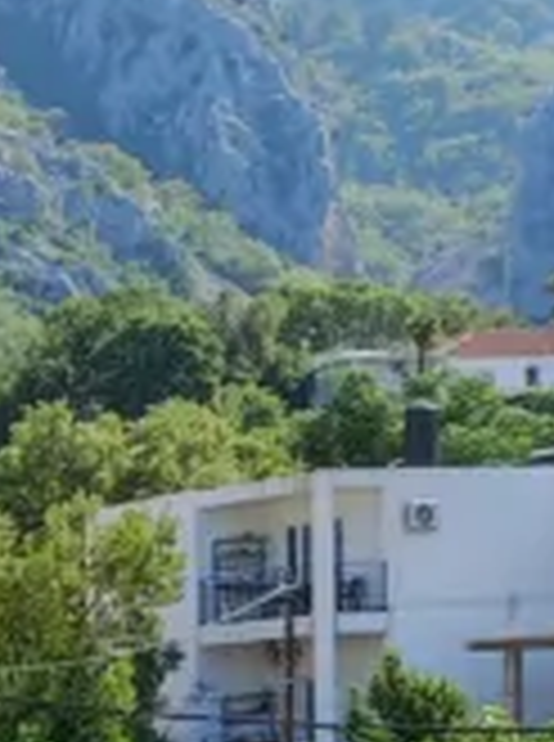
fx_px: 3470
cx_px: -622
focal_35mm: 162
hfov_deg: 8.6
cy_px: 1153
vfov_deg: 11.6
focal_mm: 4.7
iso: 50
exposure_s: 1/208
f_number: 1.79
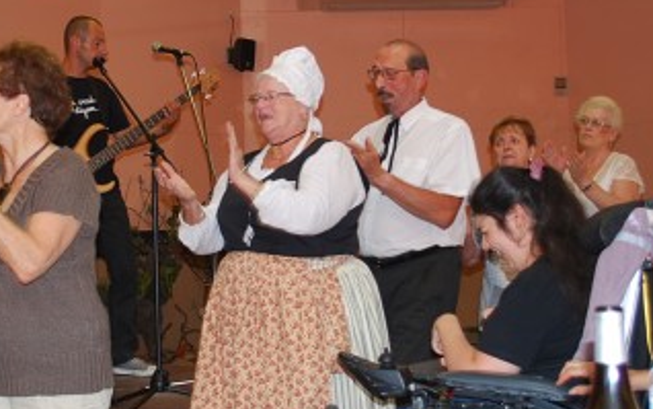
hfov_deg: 27.6
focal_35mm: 74
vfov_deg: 17.6
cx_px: 191
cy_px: 119
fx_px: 1317
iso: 200
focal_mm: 24
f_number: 4.2
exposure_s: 1/60
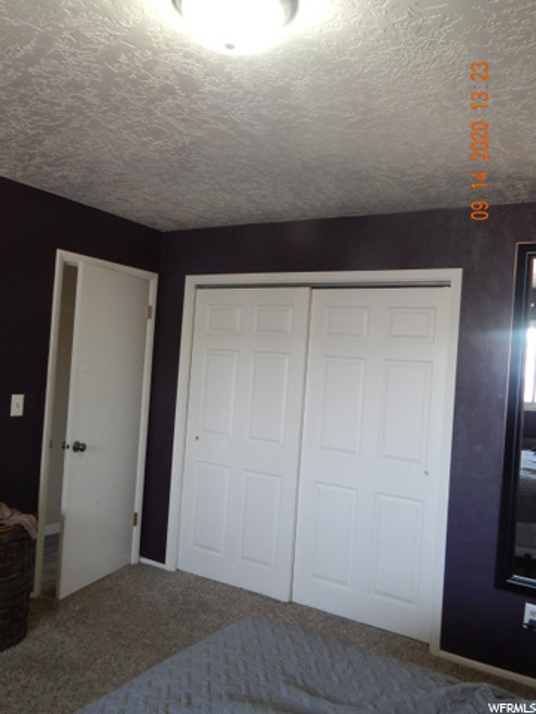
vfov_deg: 63.4
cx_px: 268
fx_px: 578
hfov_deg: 49.7
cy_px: 357
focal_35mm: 28
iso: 400
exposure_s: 1/40
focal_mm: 5.1
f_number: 3.2
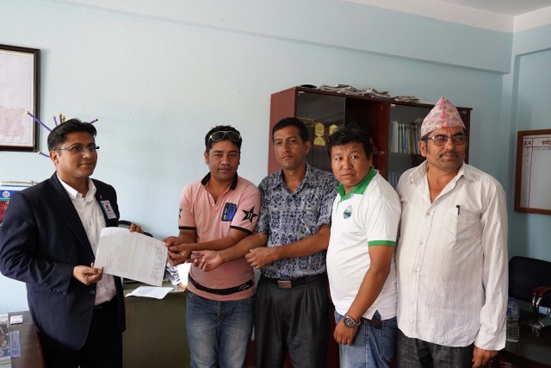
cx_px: 276
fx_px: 536
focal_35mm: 35
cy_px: 184
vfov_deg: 37.9
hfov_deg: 54.4
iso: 2500
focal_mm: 35
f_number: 4.5
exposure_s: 1/60
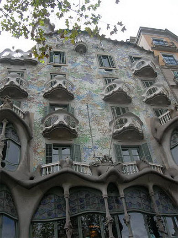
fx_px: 261
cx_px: 89
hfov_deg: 37.7
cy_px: 119
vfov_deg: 49.0
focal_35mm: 38
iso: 50
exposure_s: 1/277
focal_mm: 7.8
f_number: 4.8
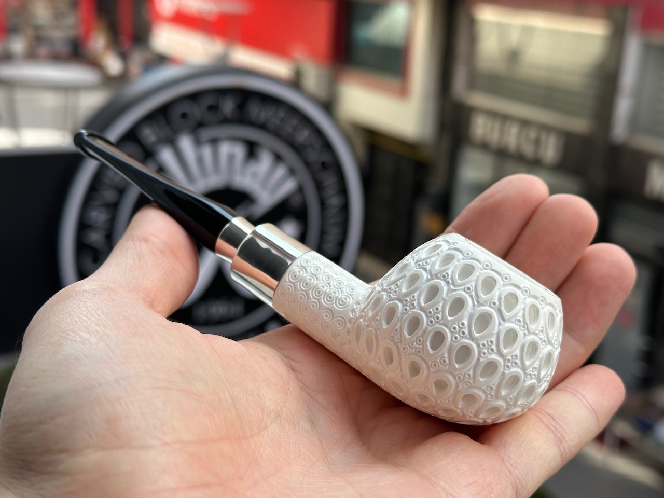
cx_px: 332
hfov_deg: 39.7
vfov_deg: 30.3
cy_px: 249
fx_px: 921
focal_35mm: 48
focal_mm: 6.86
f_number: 1.78
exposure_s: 1/1073
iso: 64
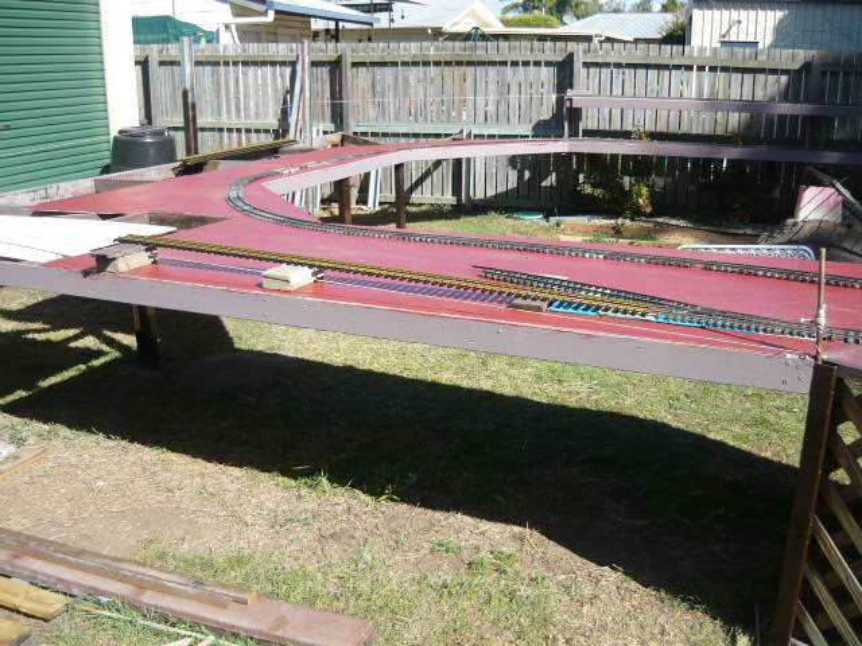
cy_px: 323
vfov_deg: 42.9
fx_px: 822
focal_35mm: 33
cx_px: 431
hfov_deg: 55.4
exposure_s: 1/800
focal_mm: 5.5
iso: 100
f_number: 2.8
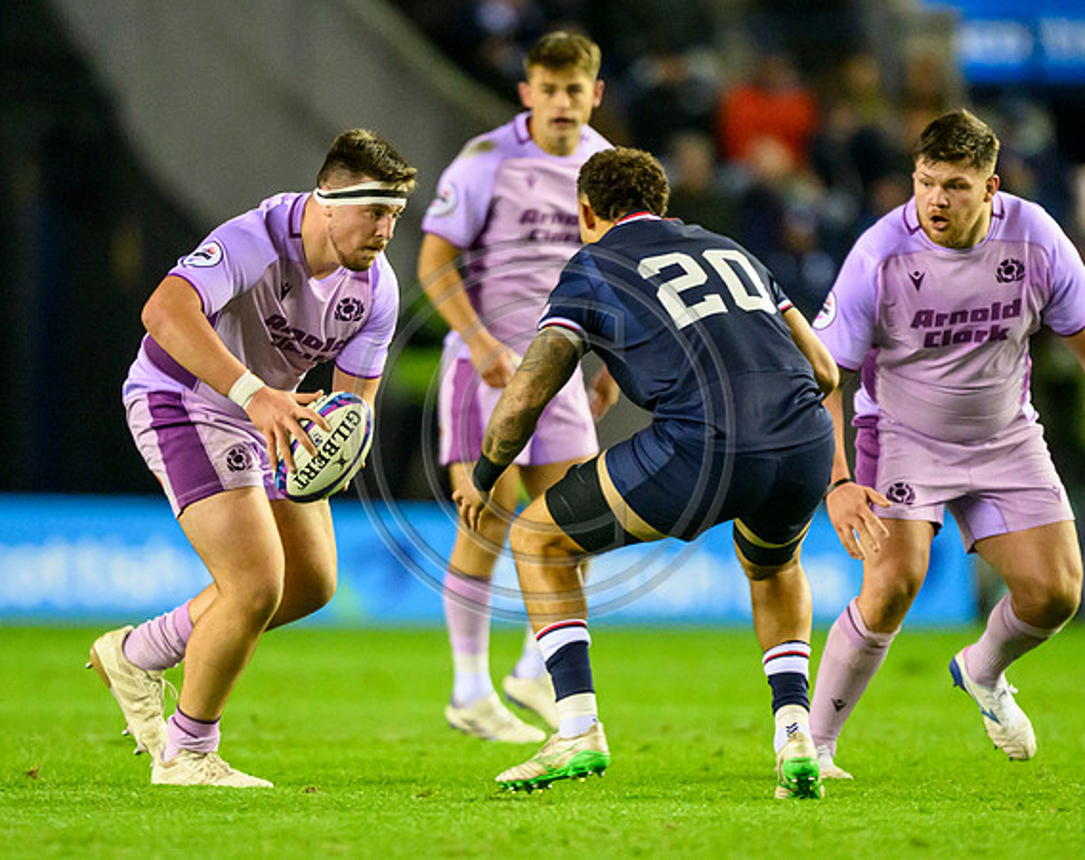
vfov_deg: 1.7
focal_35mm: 910
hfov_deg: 2.1
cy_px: 605
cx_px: 392
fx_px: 29124
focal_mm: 560
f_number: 4
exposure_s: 1/1000
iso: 10000
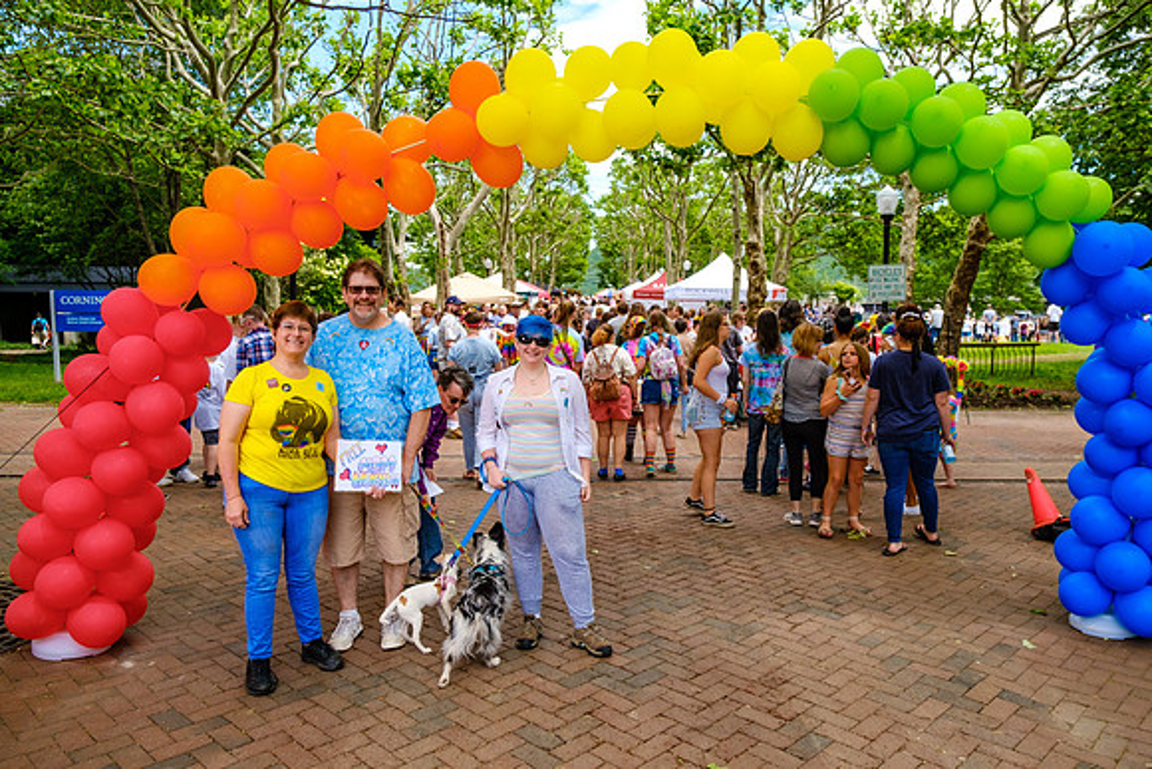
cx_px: 617
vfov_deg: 49.4
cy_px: 394
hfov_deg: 69.1
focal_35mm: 26
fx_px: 835
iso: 400
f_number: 2.8
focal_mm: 16
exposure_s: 1/1600
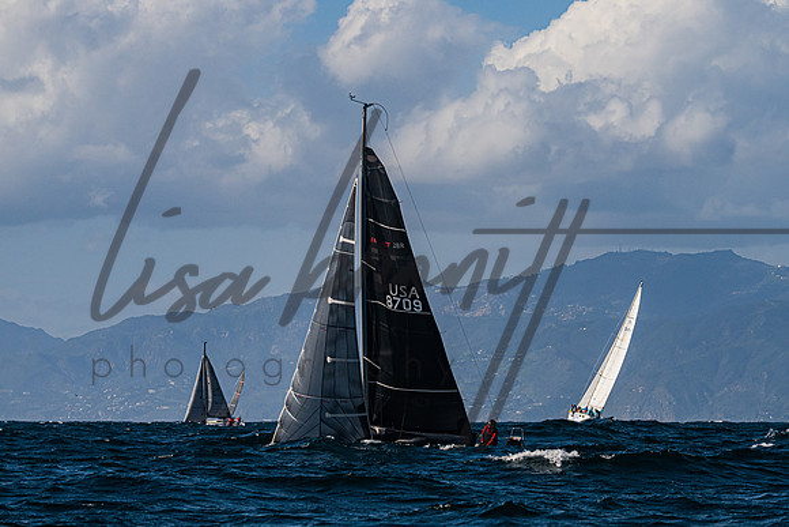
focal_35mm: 196
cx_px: 433
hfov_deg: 10.5
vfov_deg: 7.0
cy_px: 224
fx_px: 4287
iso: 320
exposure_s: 1/5000
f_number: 6.3
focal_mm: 145
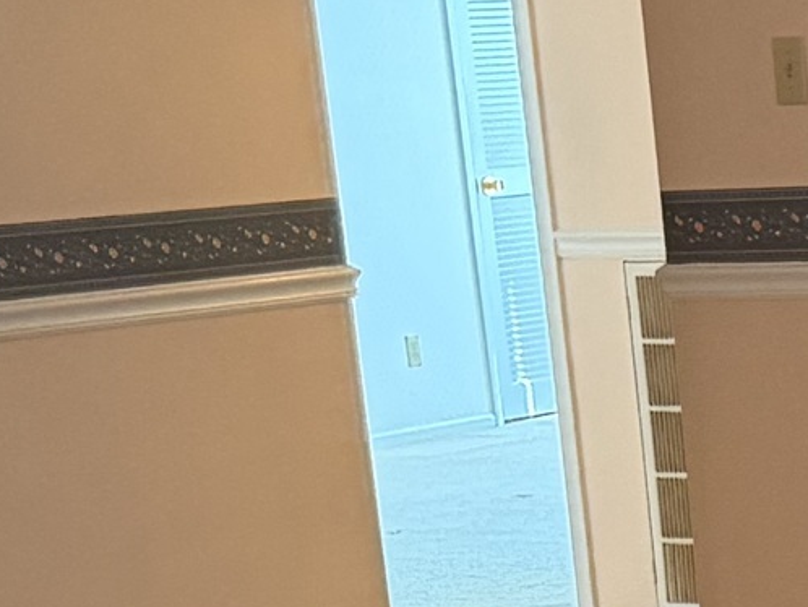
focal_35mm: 148
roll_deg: +3.2
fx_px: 3456
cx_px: 1199
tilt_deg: -13.8
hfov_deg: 12.7
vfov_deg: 9.7
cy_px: 941
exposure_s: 1/60
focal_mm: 6.76
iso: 500
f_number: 1.78
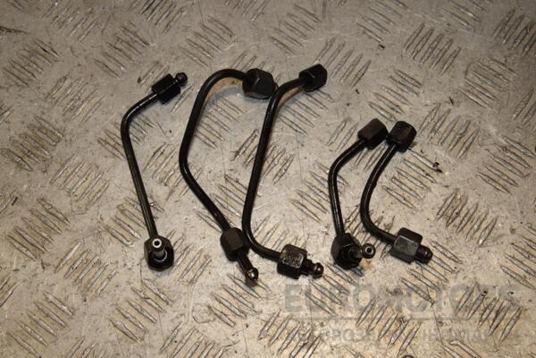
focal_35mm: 51
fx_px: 759
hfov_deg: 38.9
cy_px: 179
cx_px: 268
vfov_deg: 26.5
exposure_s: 1/200
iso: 800
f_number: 11
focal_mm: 34
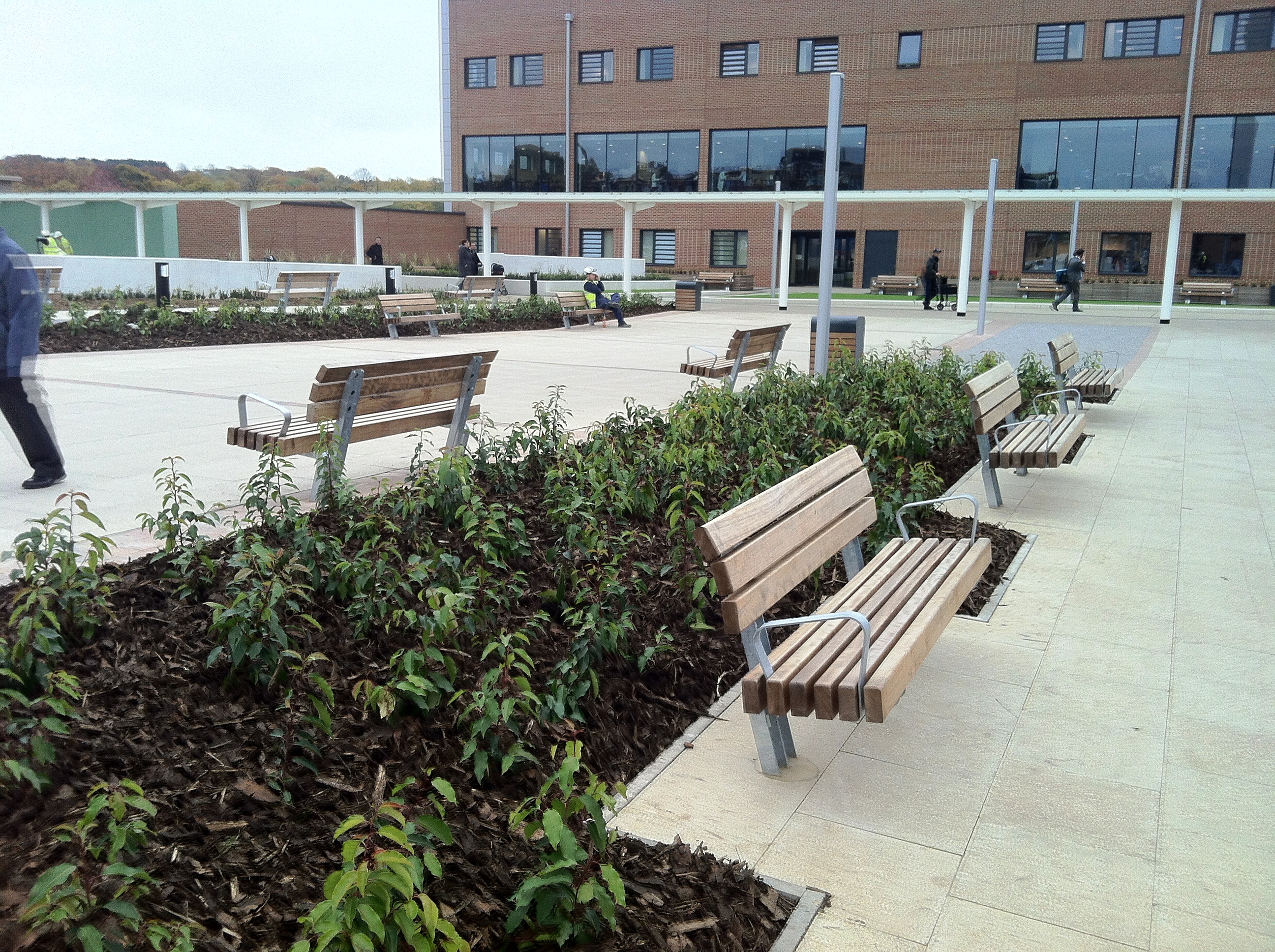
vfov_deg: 40.6
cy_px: 476
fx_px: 1287
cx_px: 638
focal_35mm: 35
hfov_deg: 52.7
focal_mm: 3.85
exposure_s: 1/120
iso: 80
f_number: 2.8
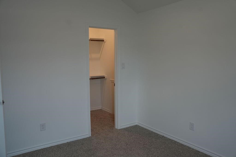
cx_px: 118
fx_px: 190
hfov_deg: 63.7
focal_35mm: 29
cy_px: 78
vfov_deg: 45.0
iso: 500
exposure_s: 1/160
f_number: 4
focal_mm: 29
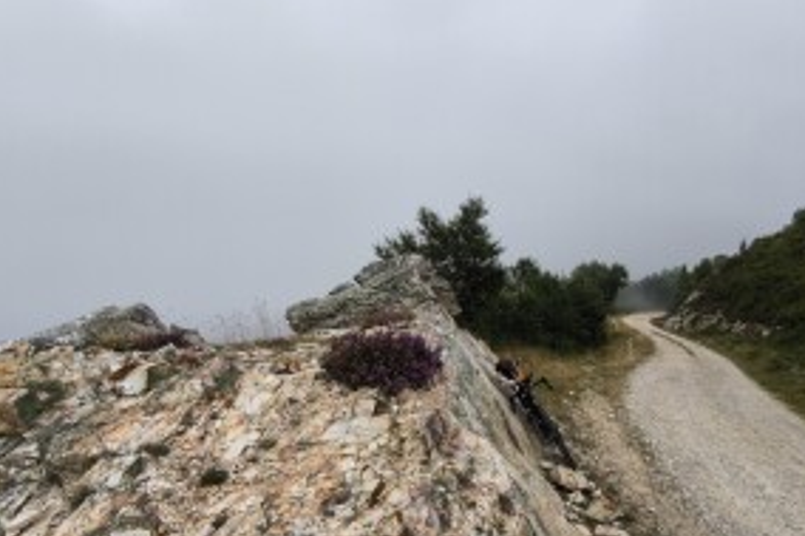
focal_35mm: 22
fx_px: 492
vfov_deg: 56.9
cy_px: 306
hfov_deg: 78.2
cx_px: 459
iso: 50
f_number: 2.2
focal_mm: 1.91
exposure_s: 1/698
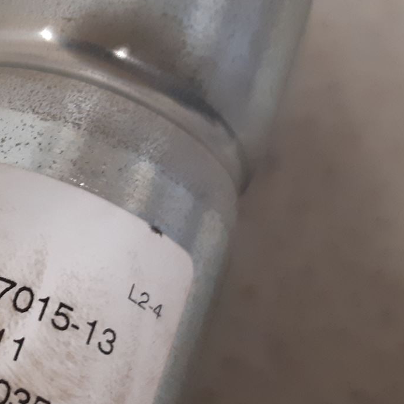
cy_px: 313
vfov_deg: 25.0
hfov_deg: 23.5
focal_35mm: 68
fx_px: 898
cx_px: -60
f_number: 1.7
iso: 200
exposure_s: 1/33
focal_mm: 3.93
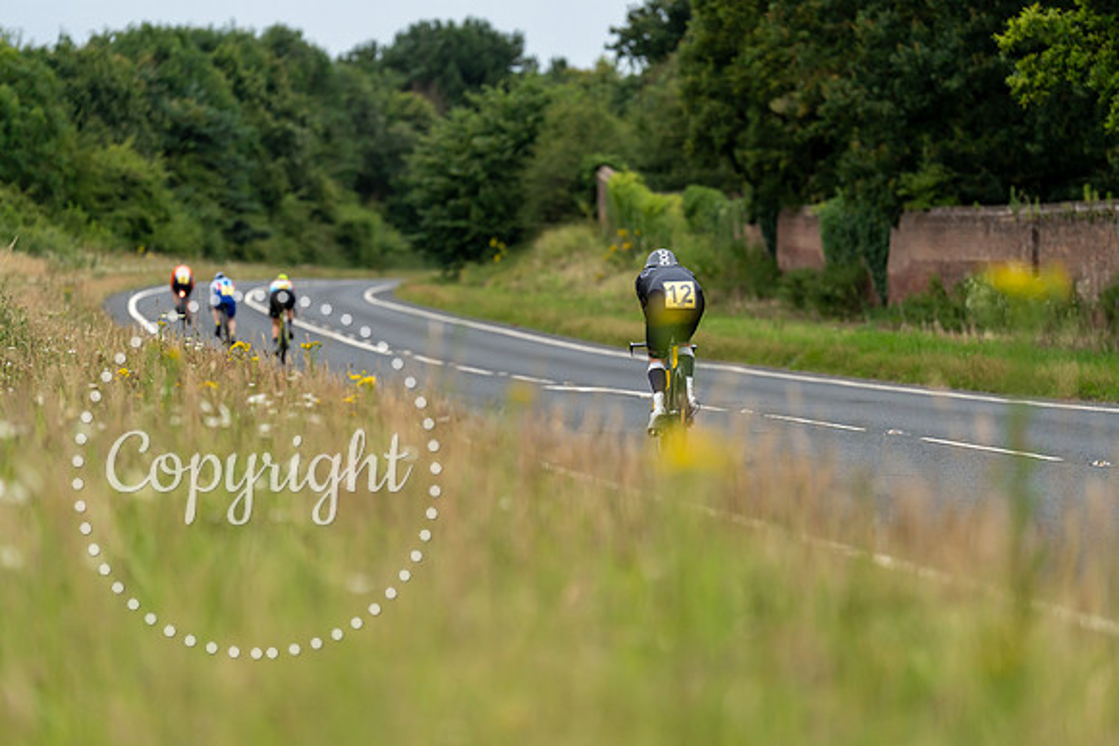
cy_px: 373
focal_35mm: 185
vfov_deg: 7.4
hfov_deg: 11.1
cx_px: 560
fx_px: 5751
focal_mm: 185
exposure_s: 1/640
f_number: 3.2
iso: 1000
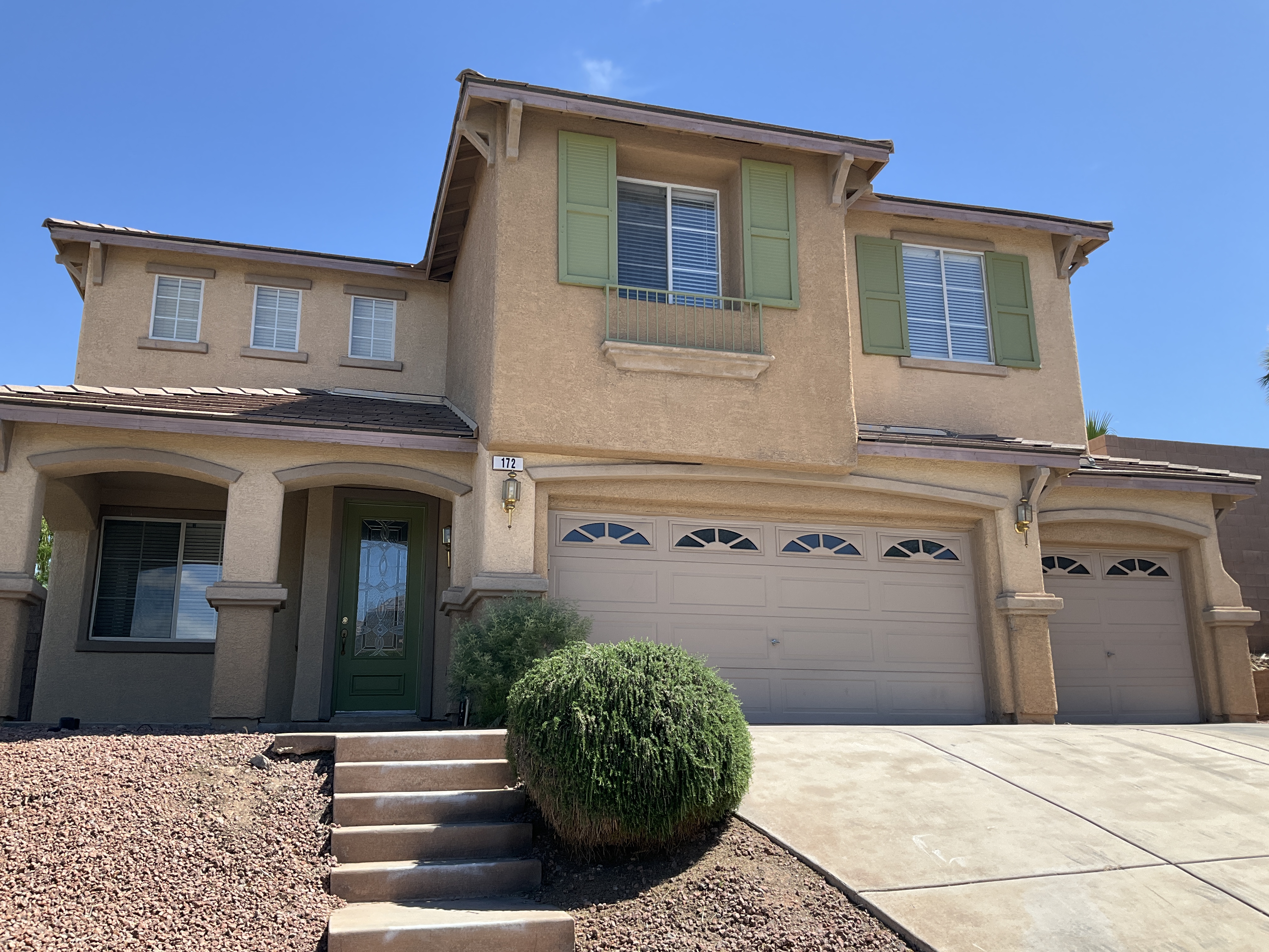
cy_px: 476
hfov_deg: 61.7
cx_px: 634
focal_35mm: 29
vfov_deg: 48.2
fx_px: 1063
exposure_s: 1/1250
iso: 25
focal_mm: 3
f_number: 1.8
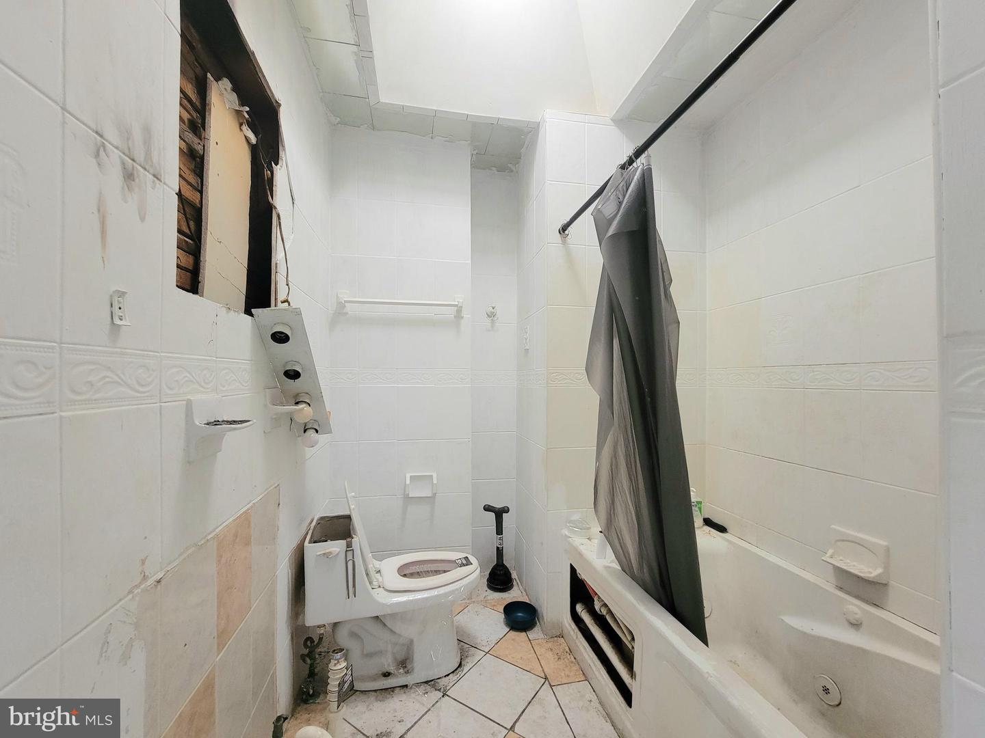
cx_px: 492
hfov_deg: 106.2
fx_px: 370
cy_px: 369
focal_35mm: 13
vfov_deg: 89.9
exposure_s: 1/30
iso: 320
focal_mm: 2.2
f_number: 2.2
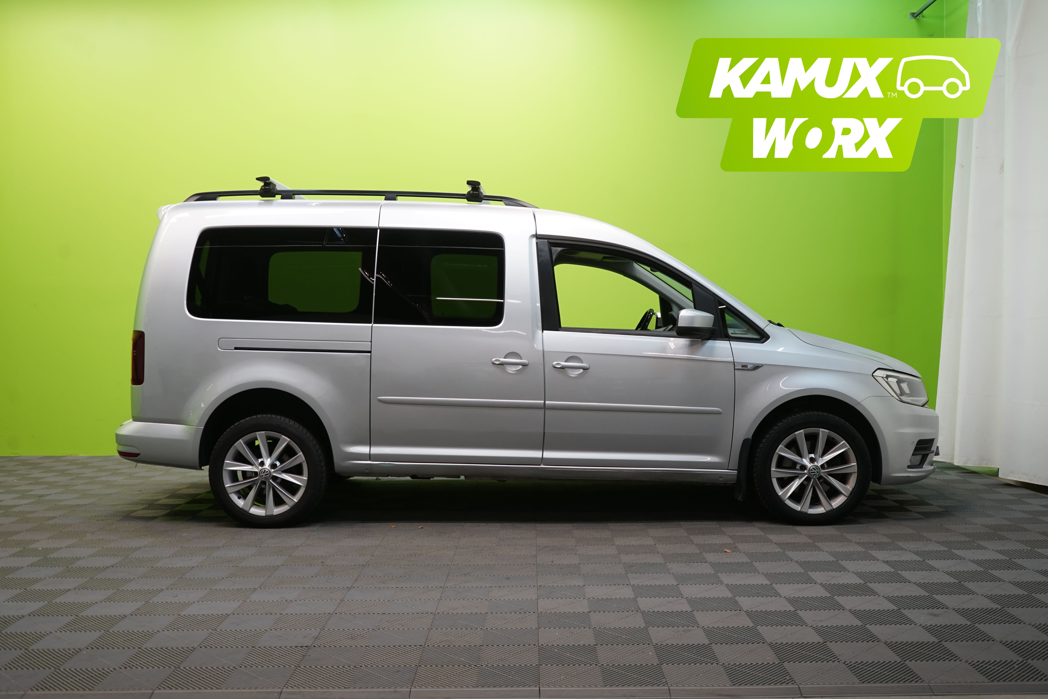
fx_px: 990
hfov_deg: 55.8
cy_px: 350
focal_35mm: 34
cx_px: 524
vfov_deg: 38.9
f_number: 5.6
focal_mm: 34
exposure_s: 1/50
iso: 500
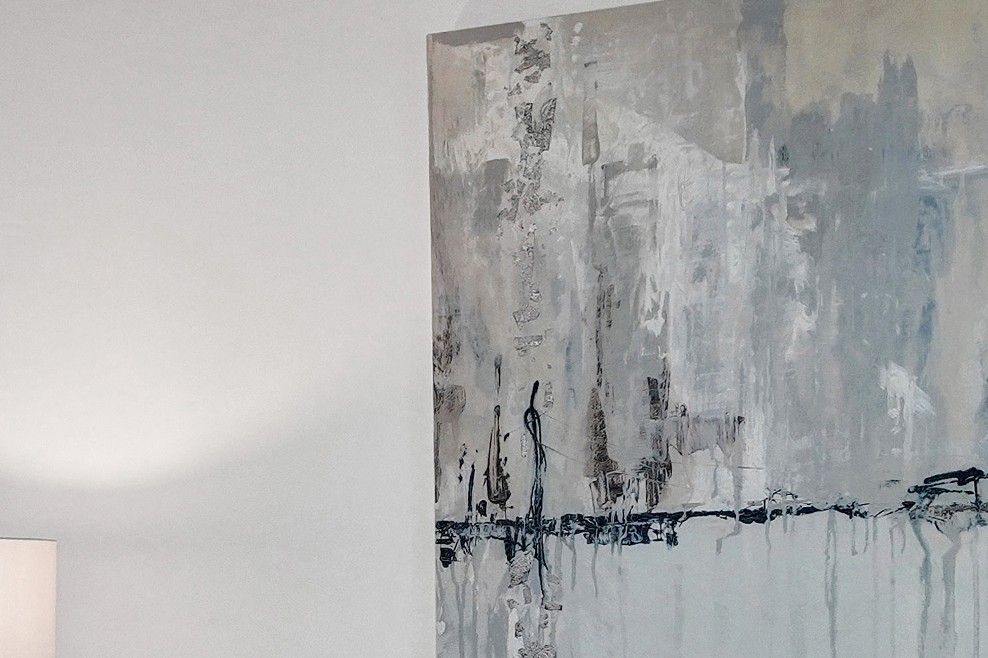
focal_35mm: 89
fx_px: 2442
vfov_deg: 15.2
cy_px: 604
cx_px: 500
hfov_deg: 22.9
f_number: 3.5
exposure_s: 1/640
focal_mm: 22
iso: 1600
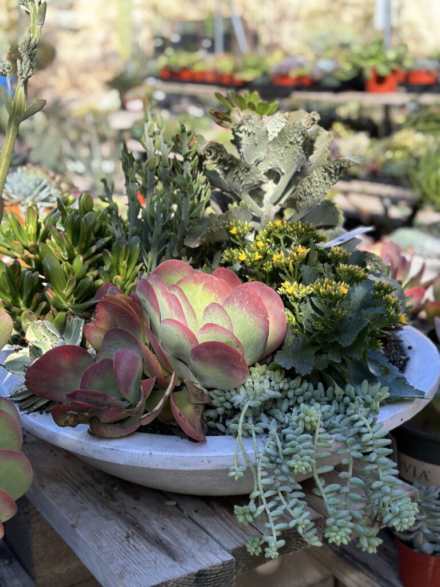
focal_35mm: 48
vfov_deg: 39.7
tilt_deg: -14.8
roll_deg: +2.5
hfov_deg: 30.3
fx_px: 813
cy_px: 294
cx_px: 220
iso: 80
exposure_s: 1/767
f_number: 1.78
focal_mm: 6.86
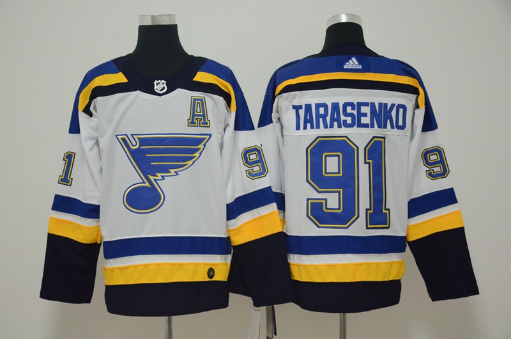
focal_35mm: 52
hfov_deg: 37.9
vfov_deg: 25.6
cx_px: 256
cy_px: 170
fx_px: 744
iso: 4000
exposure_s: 1/100
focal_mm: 35
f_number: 5
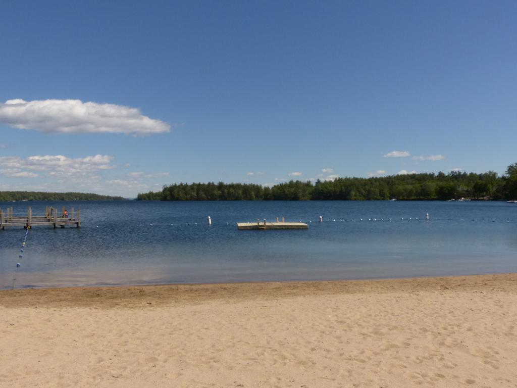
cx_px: 258
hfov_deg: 56.8
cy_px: 194
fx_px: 478
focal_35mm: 32
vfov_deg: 44.2
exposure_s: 1/1600
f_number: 5.6
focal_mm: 5.8
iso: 200
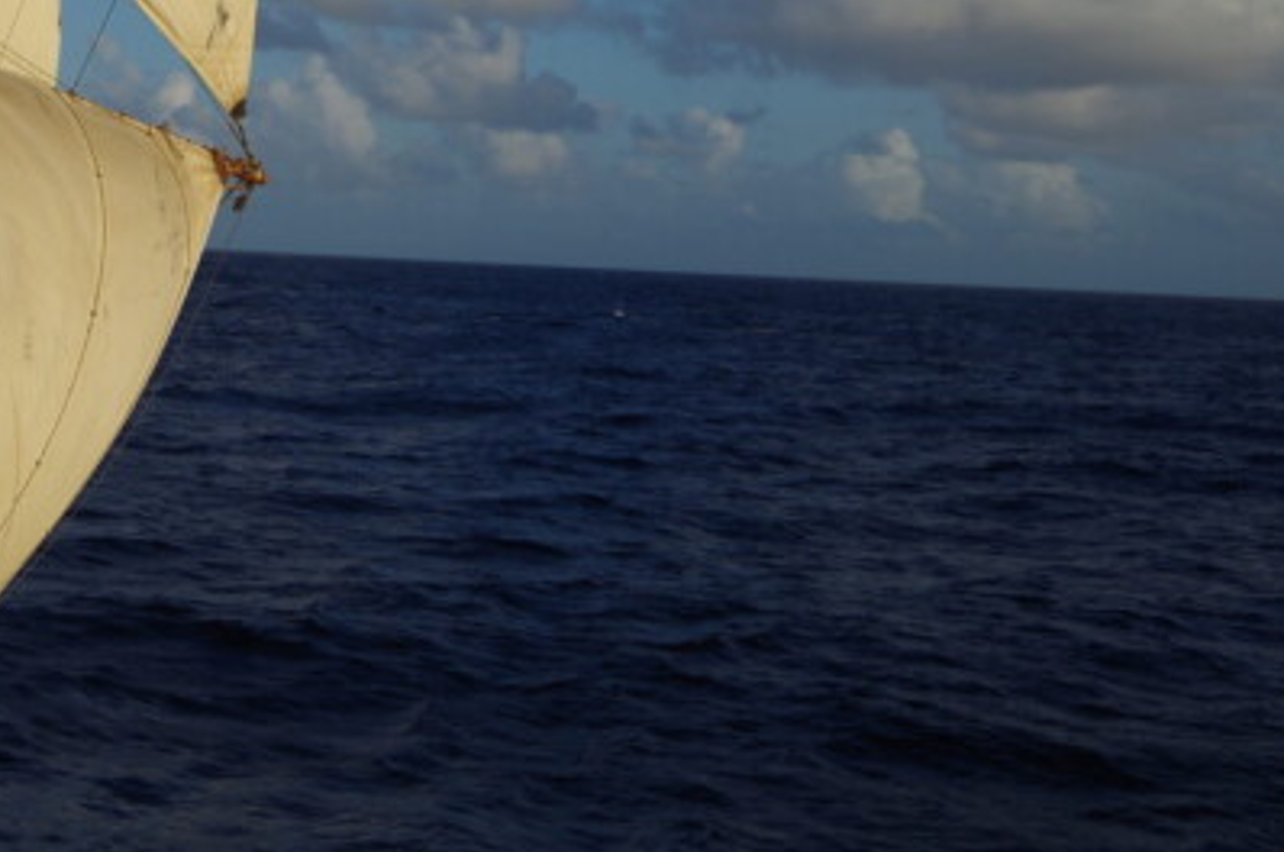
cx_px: 145
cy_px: -71
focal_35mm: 61
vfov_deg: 21.1
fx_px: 2172
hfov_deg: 31.5
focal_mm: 18
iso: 100
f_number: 7.1
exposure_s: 1/320
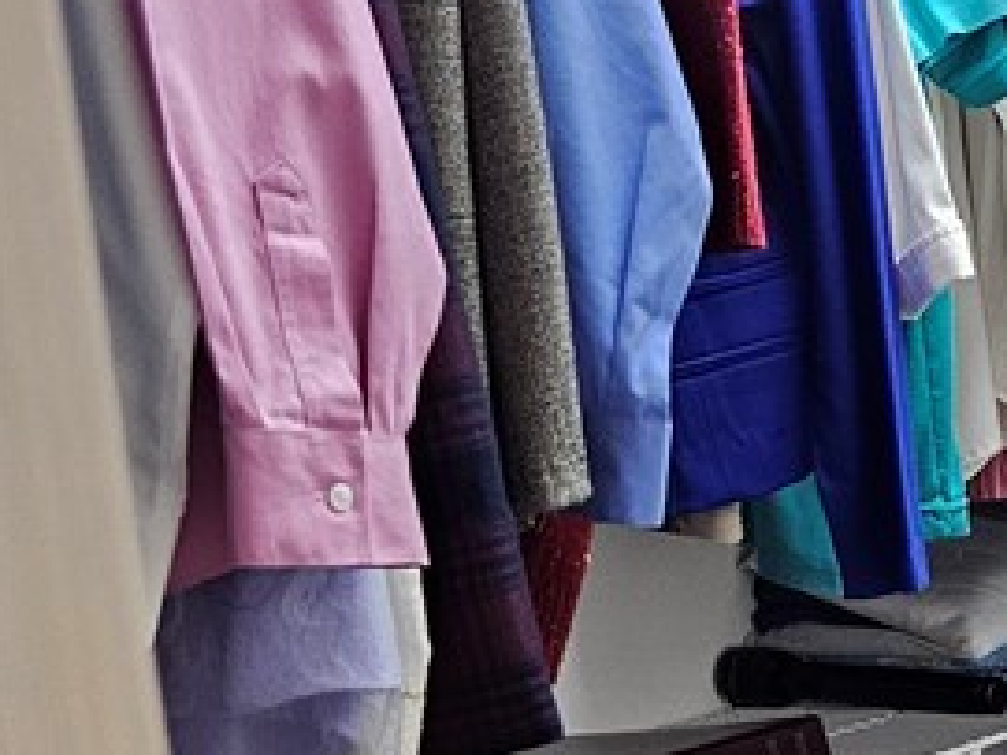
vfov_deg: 16.5
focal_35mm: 87
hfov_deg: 17.5
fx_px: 2530
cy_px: 785
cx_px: 1888
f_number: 1.7
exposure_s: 1/120
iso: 500
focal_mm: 6.3
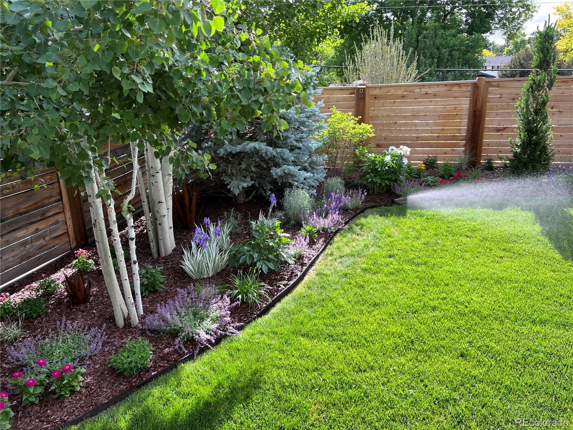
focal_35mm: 26
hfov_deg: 67.3
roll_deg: +1.6
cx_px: 286
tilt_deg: -17.2
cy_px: 215
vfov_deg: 53.1
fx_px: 430
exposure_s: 1/840
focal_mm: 5.7
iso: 50
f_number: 1.5
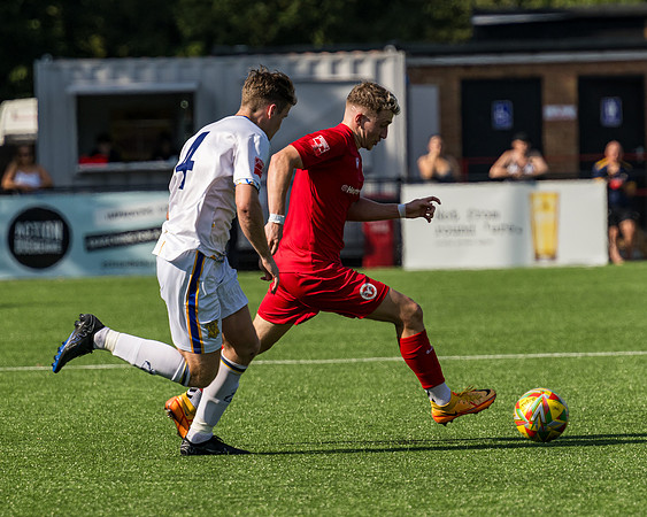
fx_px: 8300
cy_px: 217
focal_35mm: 434
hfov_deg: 4.5
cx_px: 436
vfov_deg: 3.6
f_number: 4.5
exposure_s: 1/2000
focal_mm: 210
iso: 200
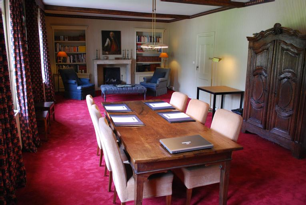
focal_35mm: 27
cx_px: 153
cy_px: 102
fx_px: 230
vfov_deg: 48.1
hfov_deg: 67.3
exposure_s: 1/30
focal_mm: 18
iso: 800
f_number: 3.5
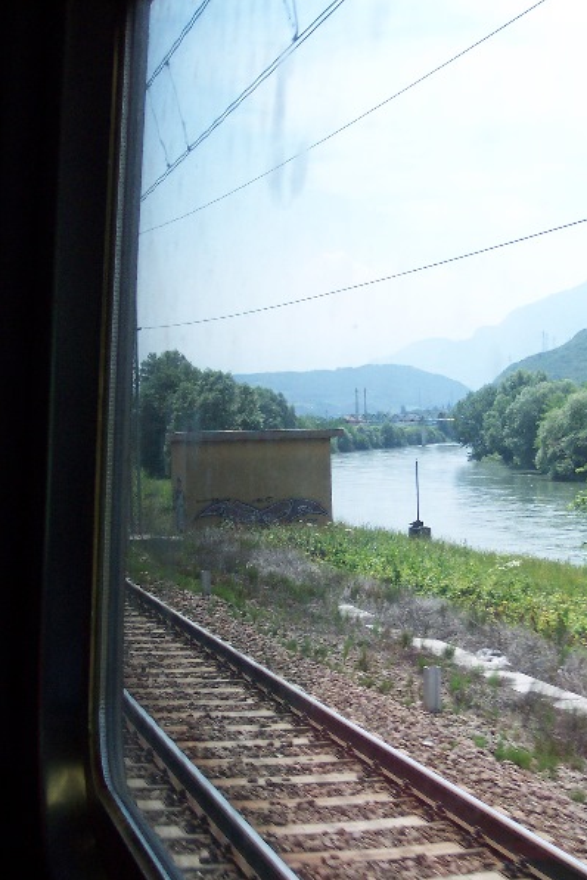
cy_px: 441
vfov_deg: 37.5
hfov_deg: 25.2
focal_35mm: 53
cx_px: 447
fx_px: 1296
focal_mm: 8
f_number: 2.8
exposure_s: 1/700
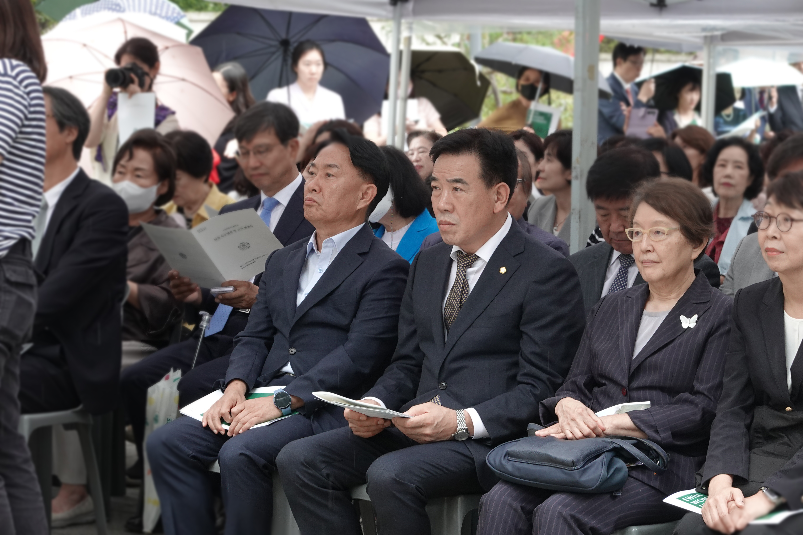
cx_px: 402
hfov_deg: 17.2
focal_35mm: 119
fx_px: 2654
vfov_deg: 11.5
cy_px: 268
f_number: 4.5
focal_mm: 43.55
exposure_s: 1/125
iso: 500
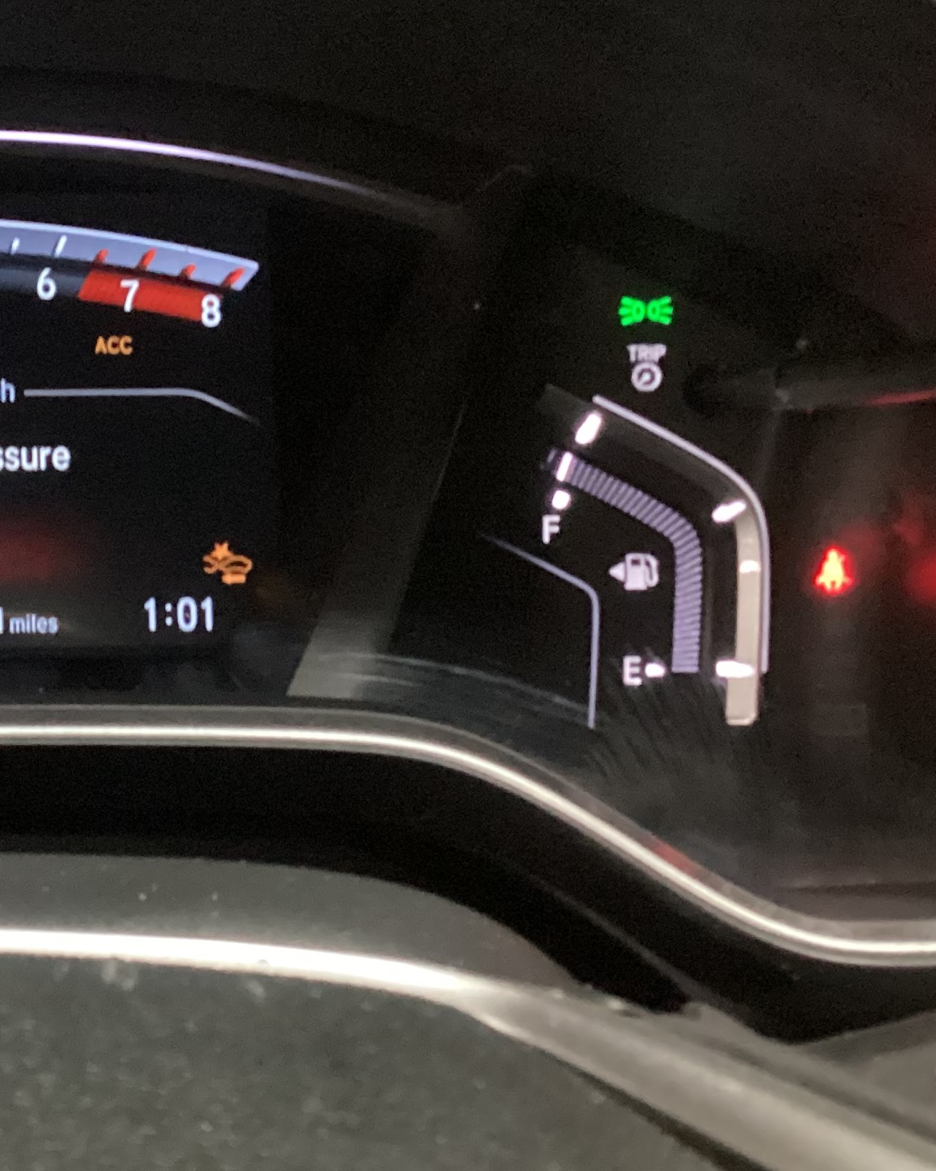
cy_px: 555
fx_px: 2320
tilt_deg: -25.6
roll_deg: -0.9
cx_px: -57
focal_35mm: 67
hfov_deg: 21.8
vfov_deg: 28.3
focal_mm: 3.3
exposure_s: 1/17
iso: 640
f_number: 2.4
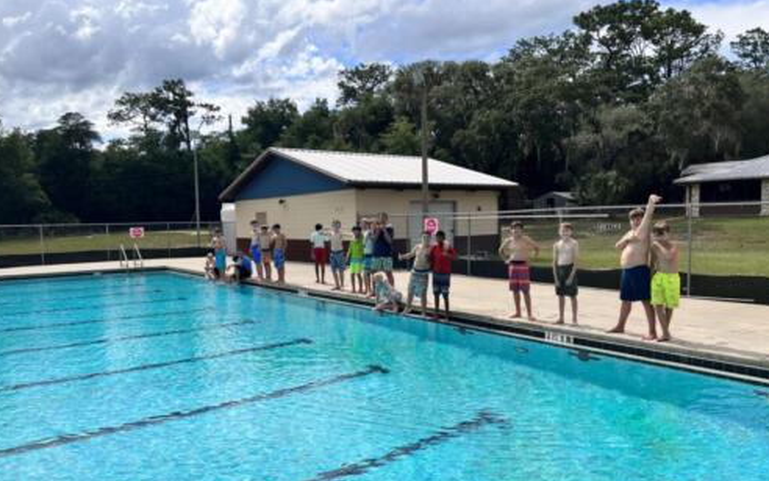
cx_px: 381
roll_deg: +1.2
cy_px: 266
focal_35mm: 28
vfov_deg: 44.5
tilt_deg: -4.6
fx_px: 587
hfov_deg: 66.4
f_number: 1.5
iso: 50
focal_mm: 5.7
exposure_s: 1/5882
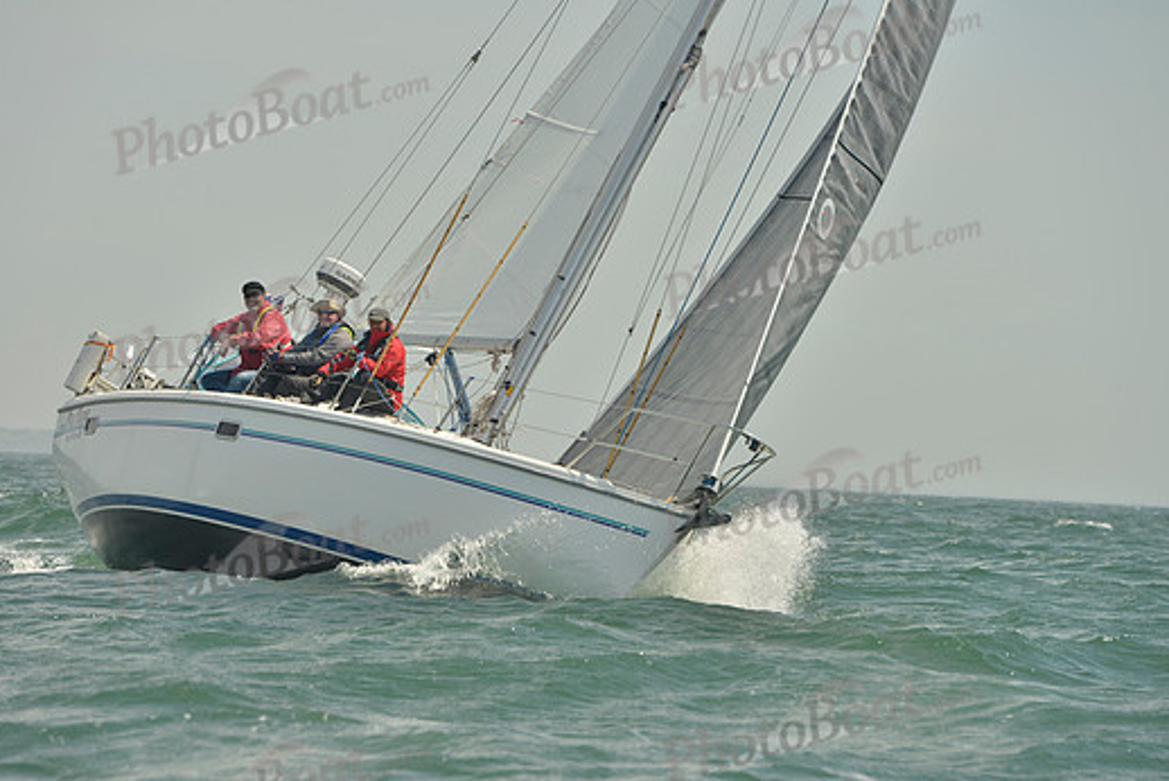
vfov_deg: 7.0
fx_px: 6368
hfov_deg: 10.5
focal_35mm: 196
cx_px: 548
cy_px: 410
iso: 200
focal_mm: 175
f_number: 7.1
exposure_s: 1/1250
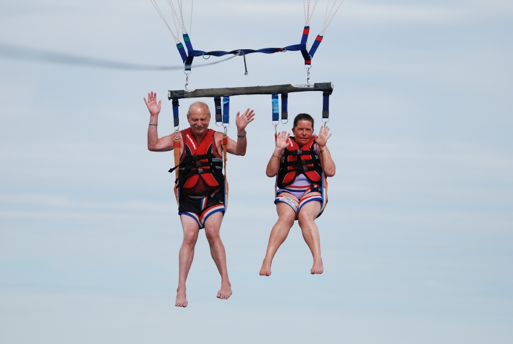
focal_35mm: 330
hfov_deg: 6.2
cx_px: 256
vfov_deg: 4.2
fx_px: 4708
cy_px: 172
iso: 200
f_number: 5.3
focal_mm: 220
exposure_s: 1/1000
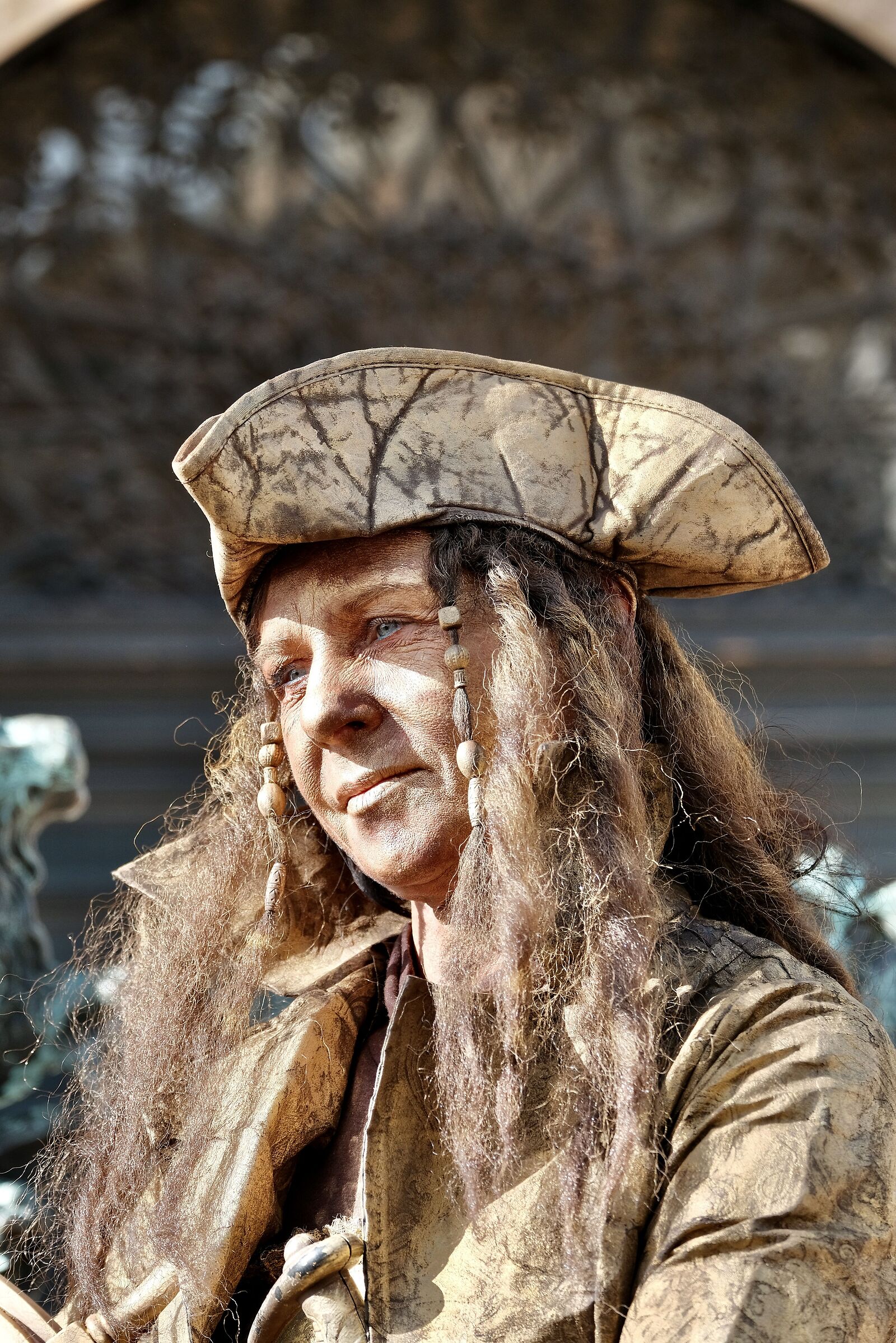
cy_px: 672
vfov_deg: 15.1
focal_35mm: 136
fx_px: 5077
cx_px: 448
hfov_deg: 10.1
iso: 400
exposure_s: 1/450
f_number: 4.5
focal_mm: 90.4
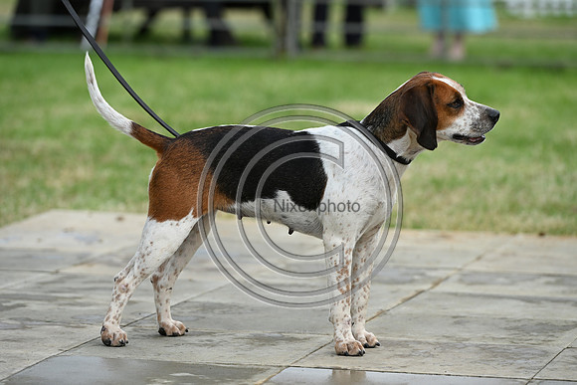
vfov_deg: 7.9
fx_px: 2805
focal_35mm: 175
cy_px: 192
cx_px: 288
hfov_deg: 11.7
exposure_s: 1/1000
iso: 360
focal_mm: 175
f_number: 4.5
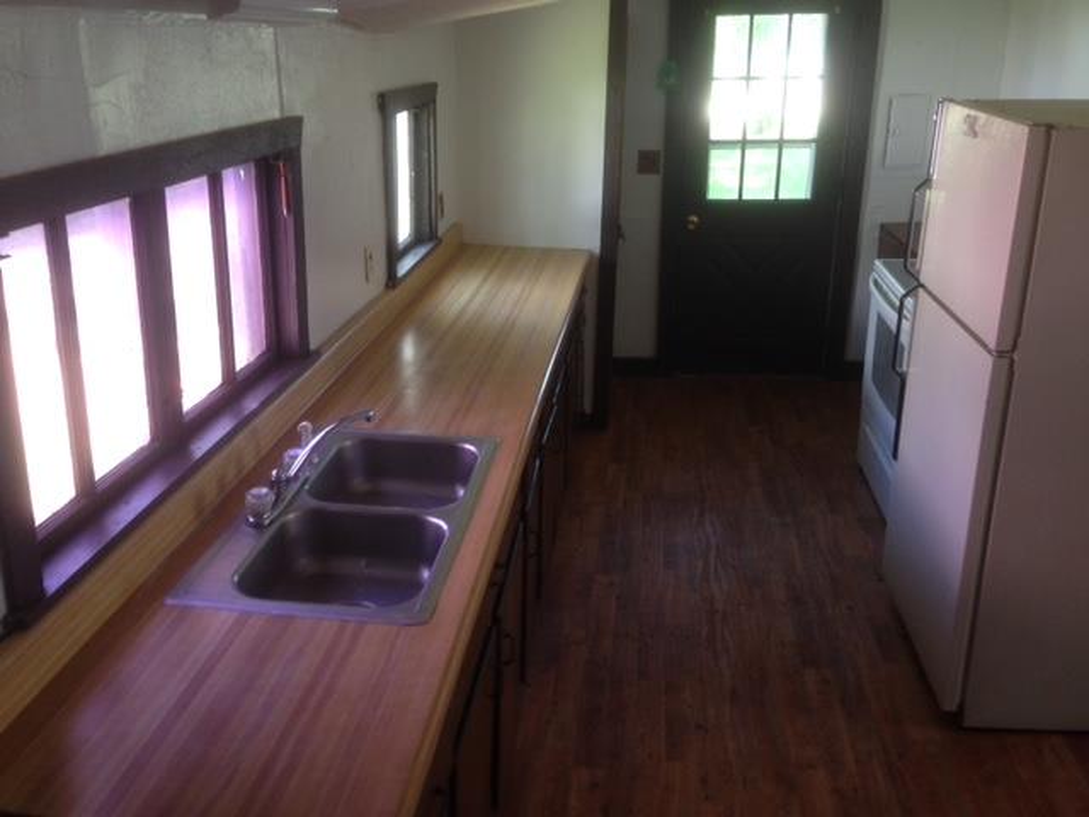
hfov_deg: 55.4
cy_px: 408
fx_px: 1038
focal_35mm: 33
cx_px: 544
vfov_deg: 42.9
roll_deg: +0.4
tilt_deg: -20.0
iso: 80
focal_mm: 4.12
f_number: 2.4
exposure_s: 1/20
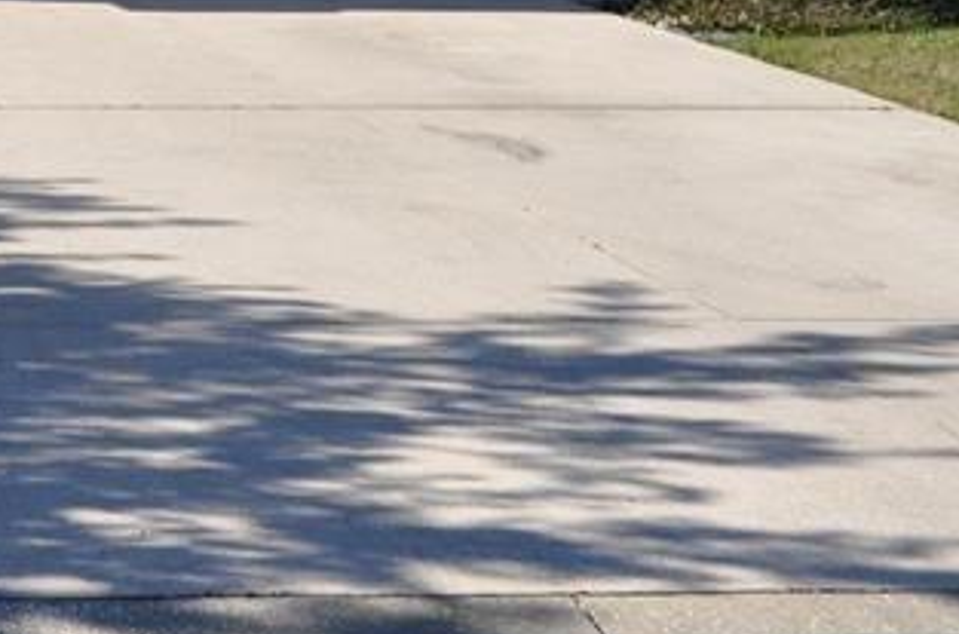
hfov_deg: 17.0
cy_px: -243
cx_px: -509
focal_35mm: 108
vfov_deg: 12.2
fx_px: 2870
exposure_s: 1/320
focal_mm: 22
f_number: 9
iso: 200
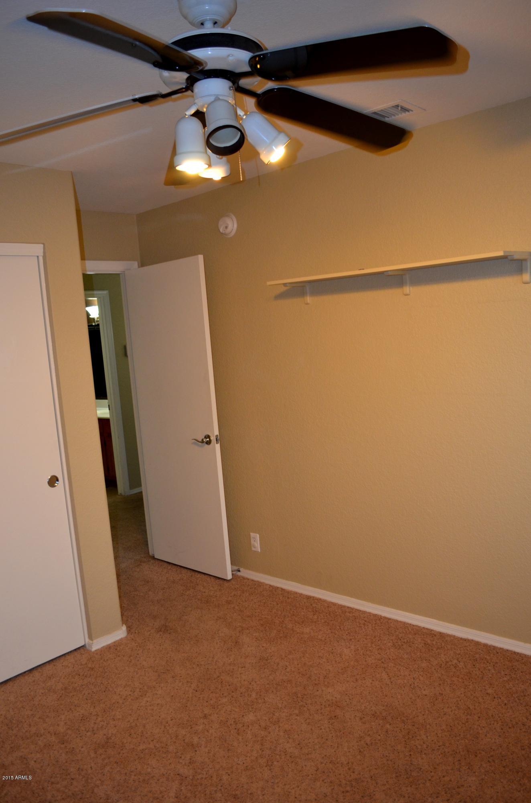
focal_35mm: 27
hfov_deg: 47.7
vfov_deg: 67.5
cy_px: 402
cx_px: 266
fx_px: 600
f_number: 3.5
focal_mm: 18
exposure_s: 1/60
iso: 560
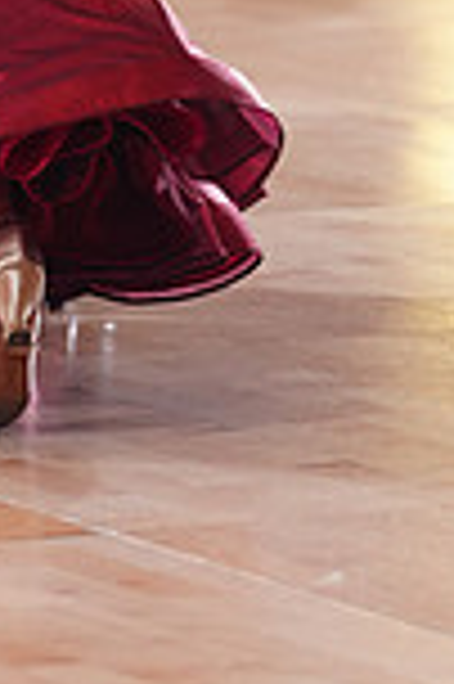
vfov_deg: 4.4
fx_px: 8759
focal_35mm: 462
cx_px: -164
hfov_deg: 3.0
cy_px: -540
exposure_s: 1/320
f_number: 2.8
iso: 1600
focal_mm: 121
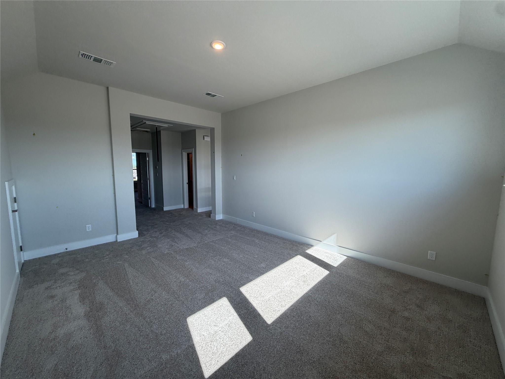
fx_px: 204
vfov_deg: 85.7
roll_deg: +0.1
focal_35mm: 14
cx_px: 252
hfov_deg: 102.1
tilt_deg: -2.9
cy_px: 190
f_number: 2.2
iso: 50
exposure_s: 1/160
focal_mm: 2.22
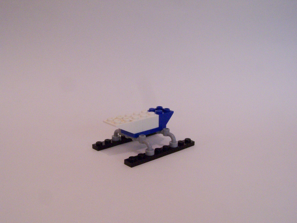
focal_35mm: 38
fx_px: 326
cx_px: 148
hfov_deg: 49.0
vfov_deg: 37.7
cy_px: 112
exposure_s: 1/8
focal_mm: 6.3
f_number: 8
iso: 400
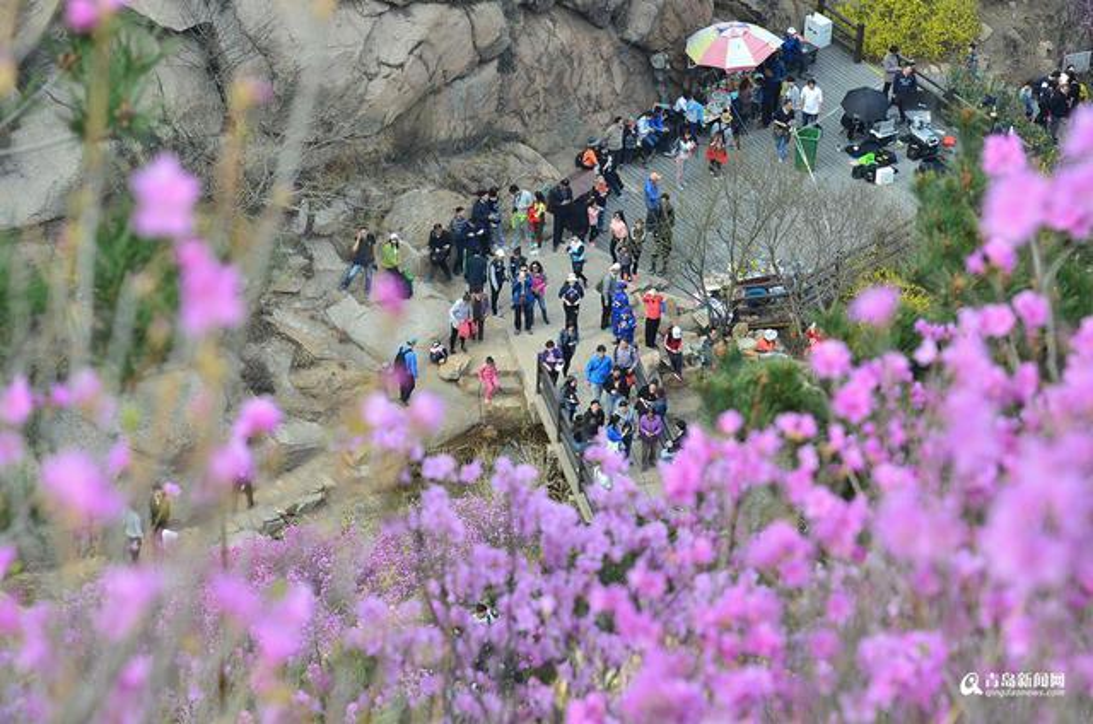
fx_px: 3909
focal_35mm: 129
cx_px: 546
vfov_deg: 10.6
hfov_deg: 15.9
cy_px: 362
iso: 320
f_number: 5.6
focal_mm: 86
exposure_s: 1/400
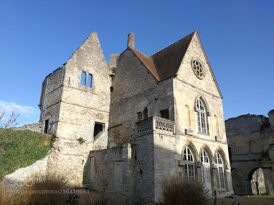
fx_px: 214
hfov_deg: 65.3
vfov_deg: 51.4
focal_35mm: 27
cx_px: 137
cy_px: 102
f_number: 2.2
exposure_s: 1/794
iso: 50
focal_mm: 3.95
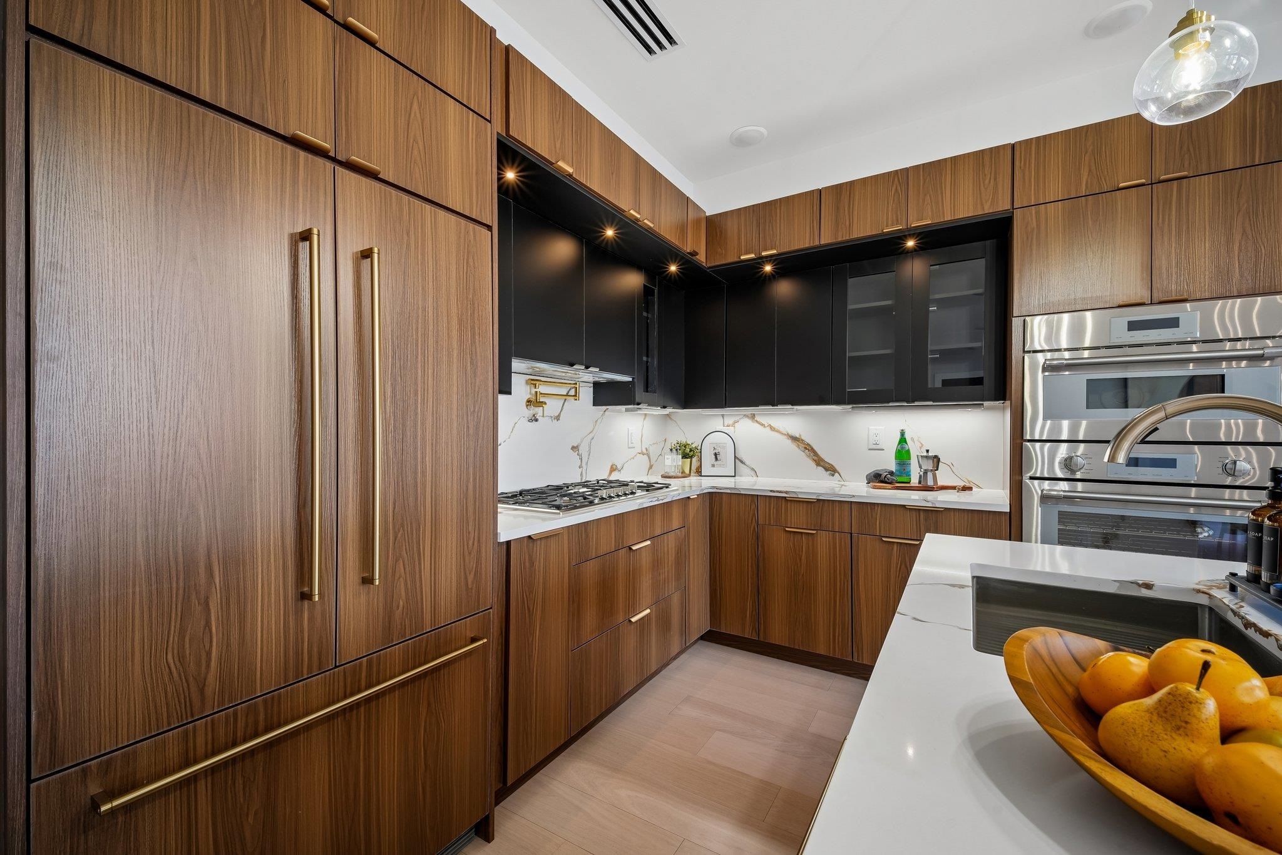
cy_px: 428
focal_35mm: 14
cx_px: 641
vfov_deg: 81.2
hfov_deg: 104.3
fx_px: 498
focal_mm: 14
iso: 250
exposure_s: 1/13
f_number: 8
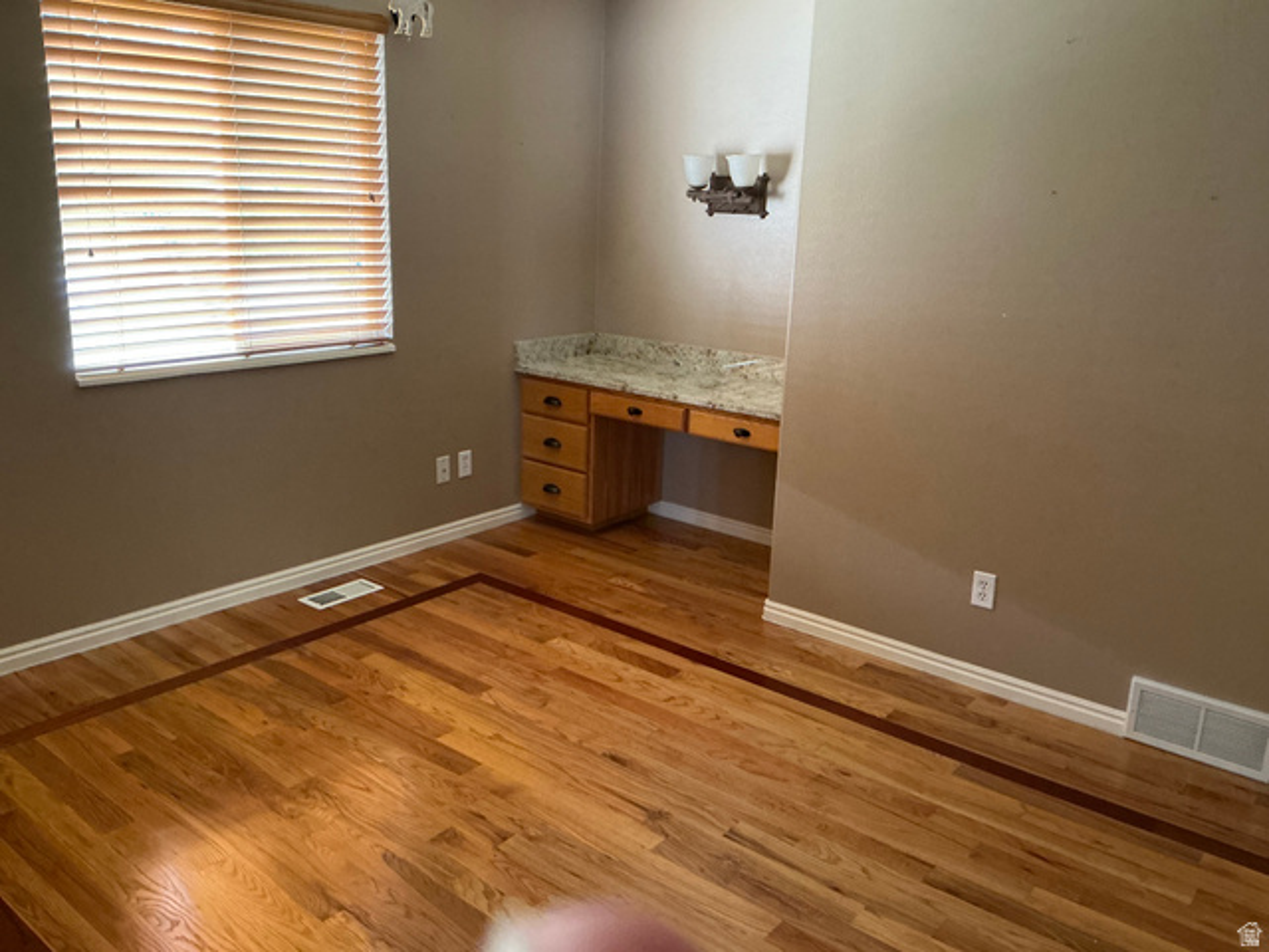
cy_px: 476
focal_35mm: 28
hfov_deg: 63.4
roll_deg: -2.0
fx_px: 1026
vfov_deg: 49.7
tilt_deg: -15.5
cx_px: 634
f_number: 1.8
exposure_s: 1/40
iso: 250
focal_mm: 3
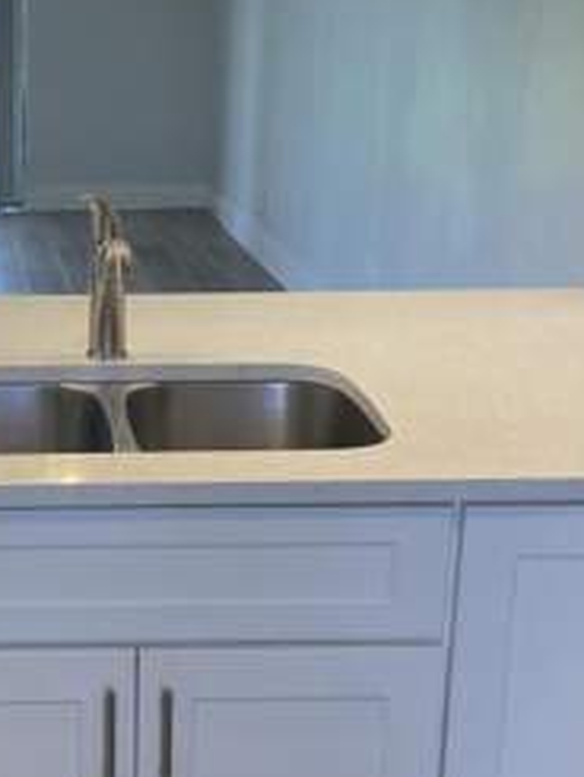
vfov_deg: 28.5
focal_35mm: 68
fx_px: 1528
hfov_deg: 21.0
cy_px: 368
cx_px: 10
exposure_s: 1/120
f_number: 1.6
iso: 64
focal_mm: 4.2
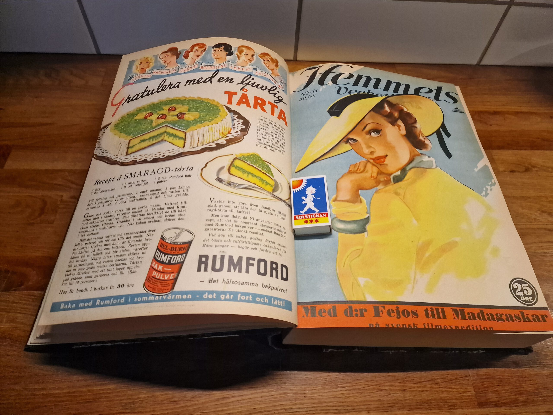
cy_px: 208
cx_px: 276
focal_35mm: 23
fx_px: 367
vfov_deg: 58.9
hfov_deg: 73.9
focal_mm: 6.4
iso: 200
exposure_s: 1/100
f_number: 1.8
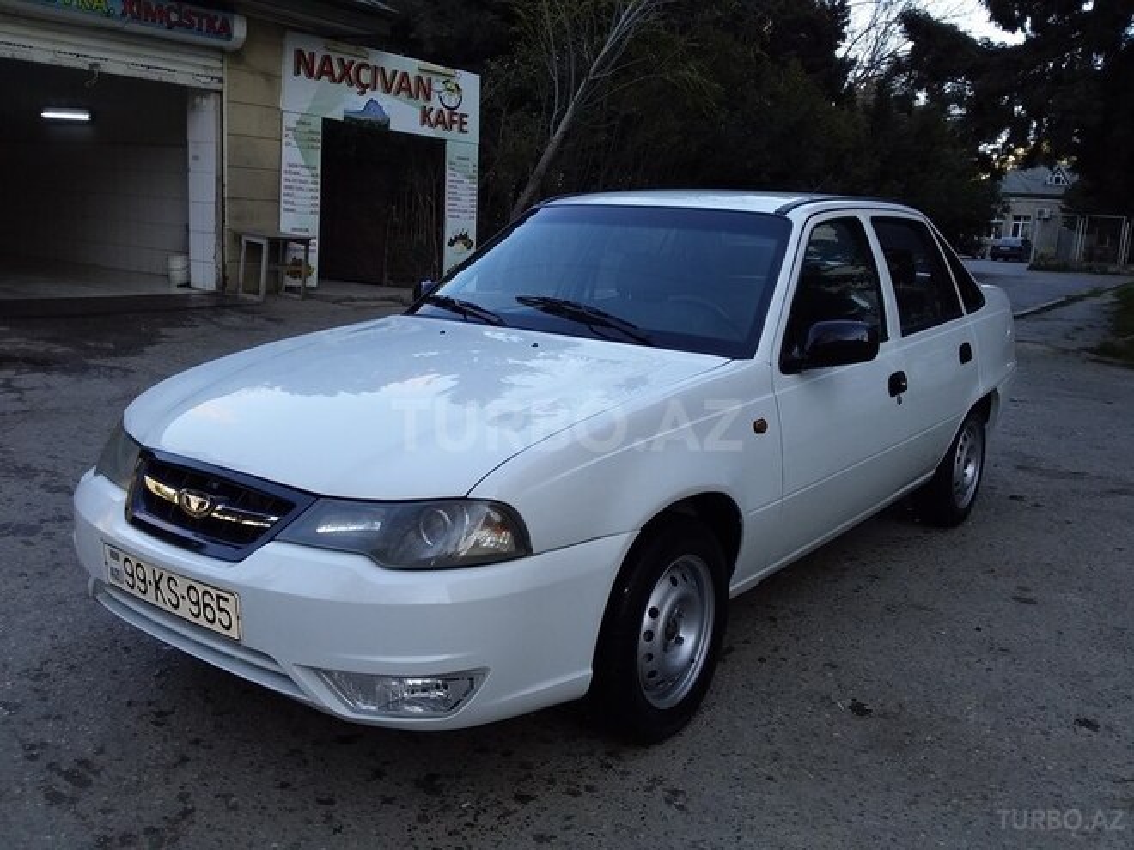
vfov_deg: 45.4
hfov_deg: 58.4
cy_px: 425
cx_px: 567
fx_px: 1016
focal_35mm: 31
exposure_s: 1/260
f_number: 2.2
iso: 40
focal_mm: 3.3
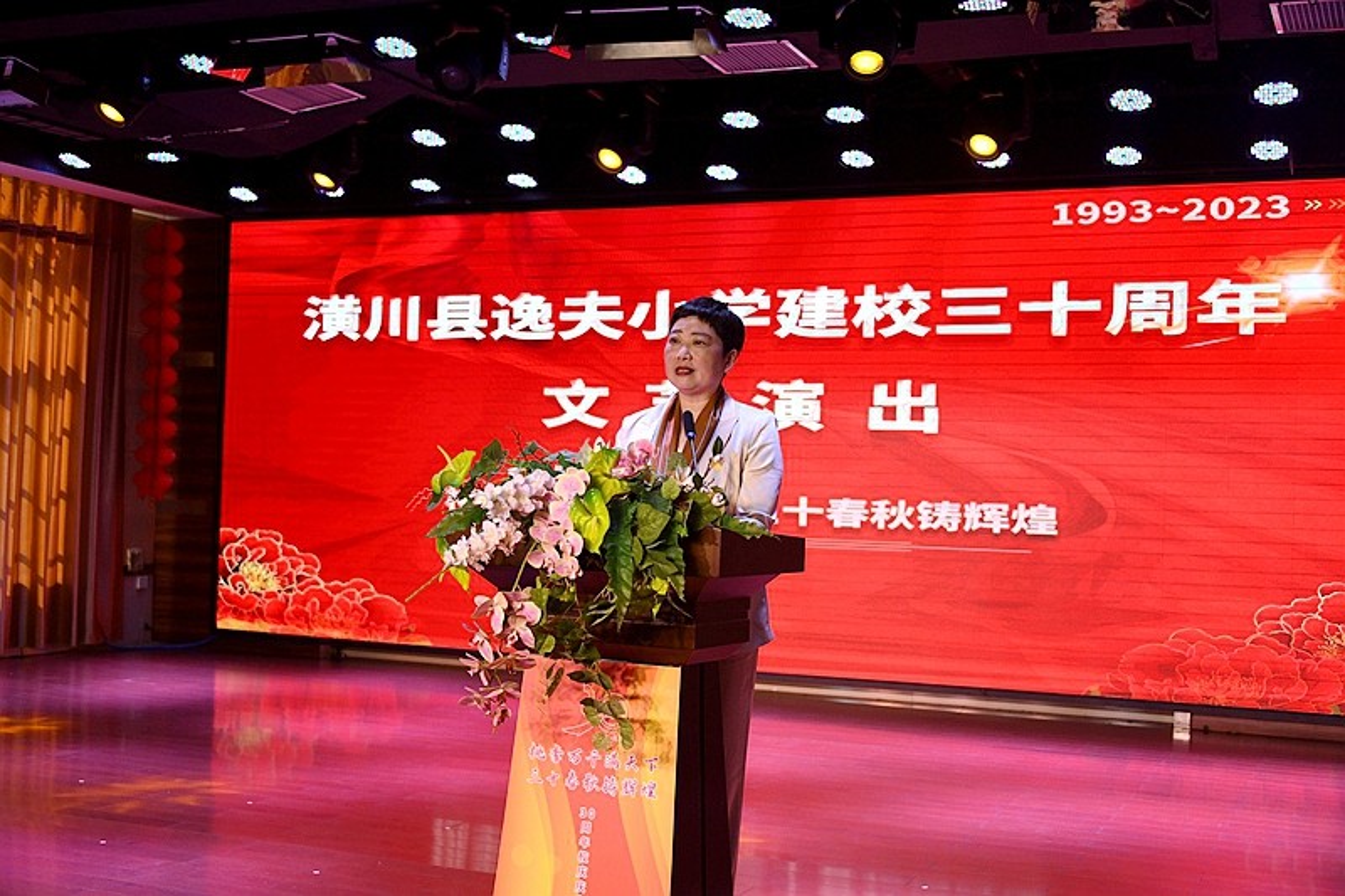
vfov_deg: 30.5
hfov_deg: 44.5
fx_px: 1643
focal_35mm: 44
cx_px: 672
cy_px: 448
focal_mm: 44
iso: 1100
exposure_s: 1/500
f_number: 4.2
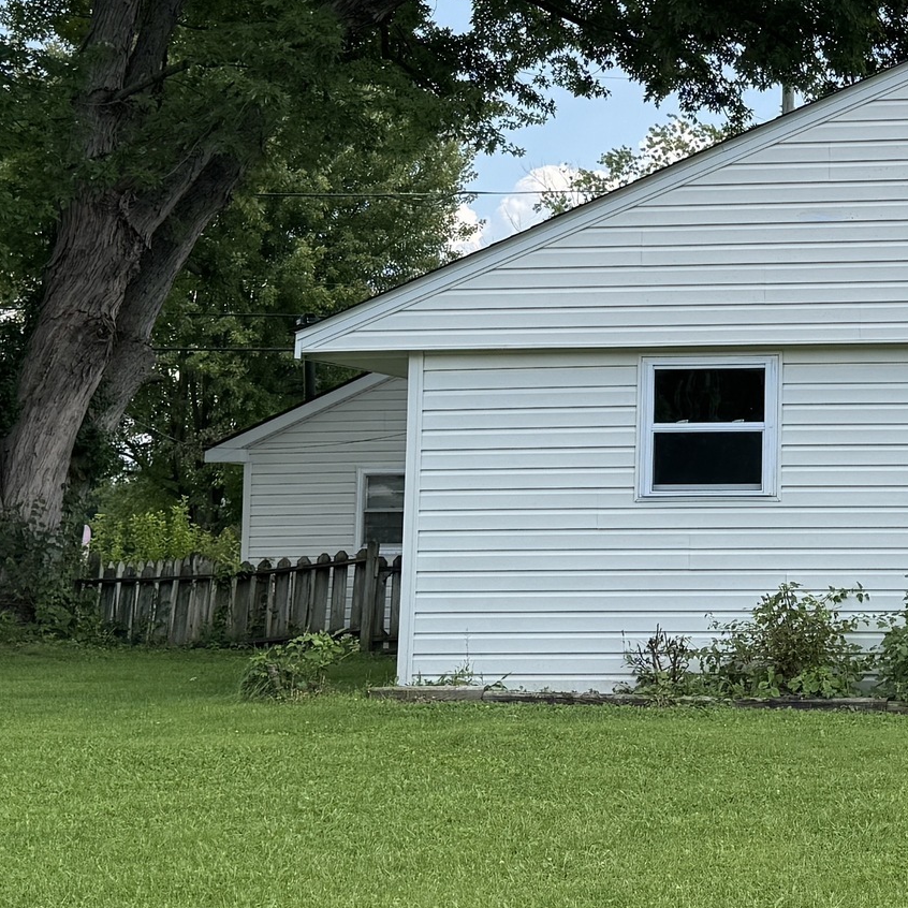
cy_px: 236
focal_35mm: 77
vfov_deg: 22.3
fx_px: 2285
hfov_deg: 21.6
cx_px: 938
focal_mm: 6.76
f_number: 1.78
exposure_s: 1/2331
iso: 80
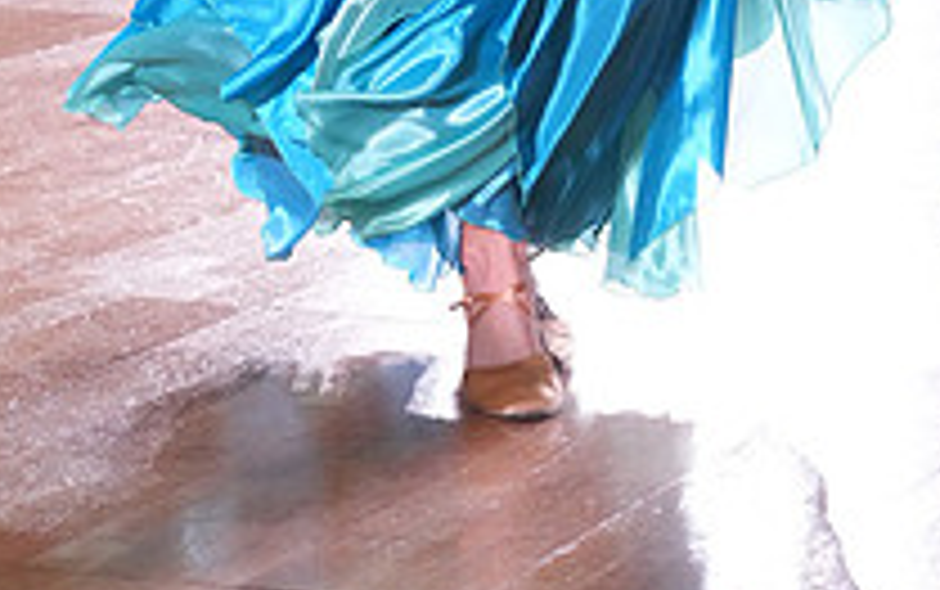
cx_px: 690
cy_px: -563
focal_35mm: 175
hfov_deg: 11.9
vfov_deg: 7.3
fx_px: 4487
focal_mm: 62
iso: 5000
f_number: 4.5
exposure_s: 1/320
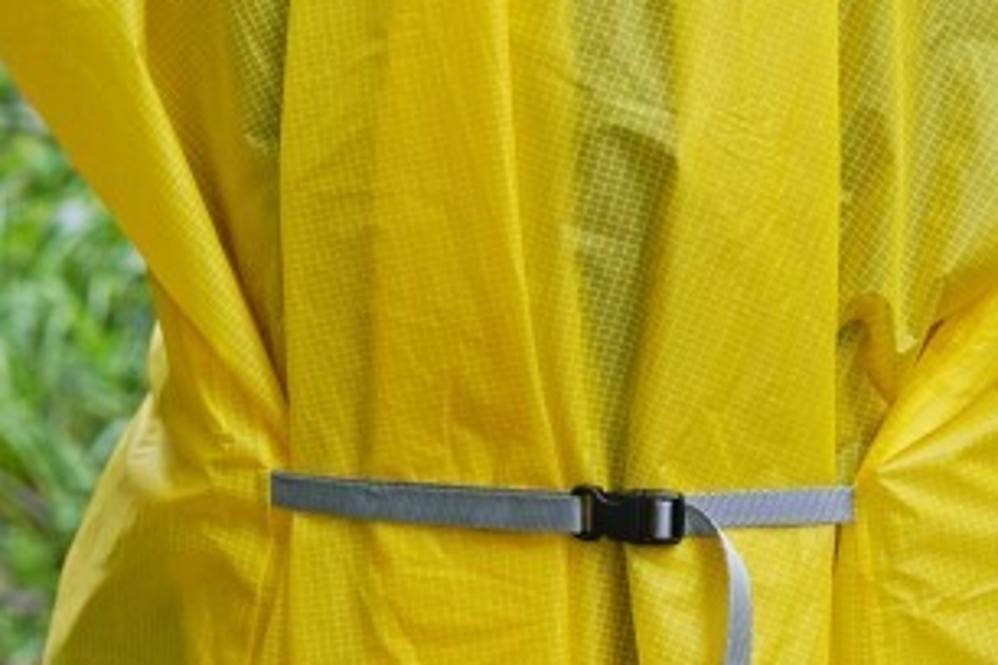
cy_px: 580
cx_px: 492
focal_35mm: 106
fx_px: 2938
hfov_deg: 19.3
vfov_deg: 12.8
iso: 800
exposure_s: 1/160
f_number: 4
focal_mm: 30
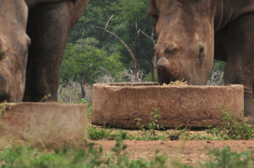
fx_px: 7992
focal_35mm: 1134
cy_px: -10
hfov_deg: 1.8
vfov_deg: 1.2
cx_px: 82
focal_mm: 200
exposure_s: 1/500
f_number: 11
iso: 250
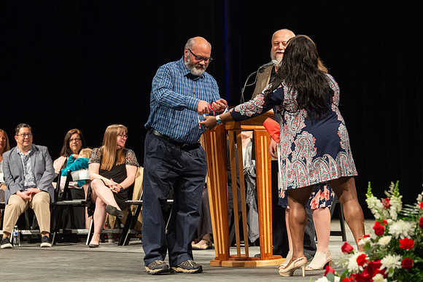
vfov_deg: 9.4
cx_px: 170
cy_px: 142
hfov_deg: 14.1
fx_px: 1715
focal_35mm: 146
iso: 1600
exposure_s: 1/100
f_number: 4
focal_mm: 122
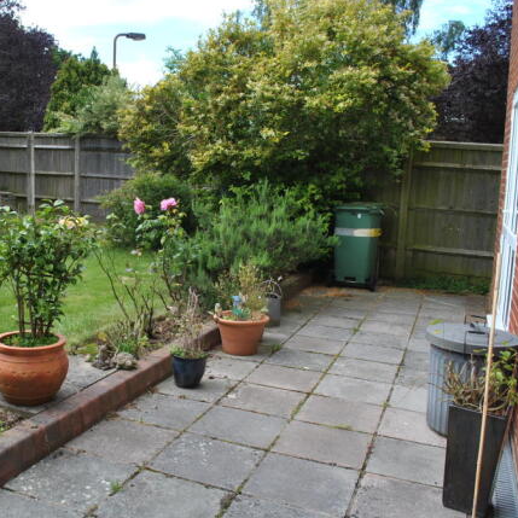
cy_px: 260
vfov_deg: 47.2
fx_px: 593
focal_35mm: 35
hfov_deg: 46.1
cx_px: 153
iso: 100
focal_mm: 18
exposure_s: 1/125
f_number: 5.6
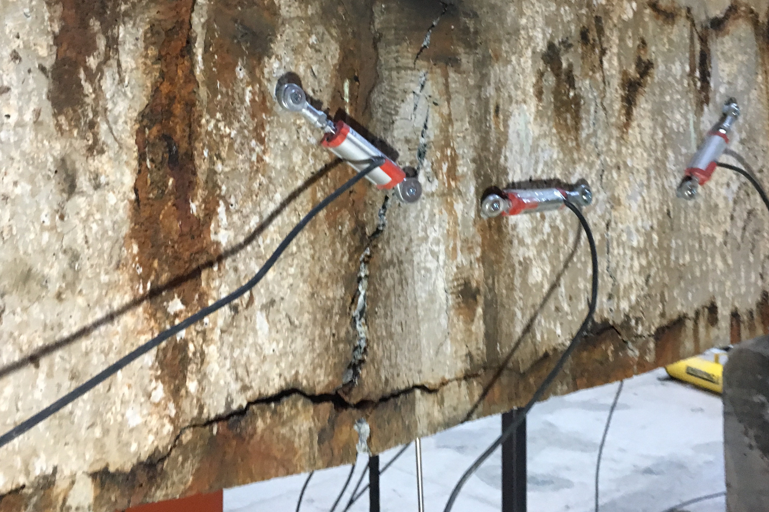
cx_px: 398
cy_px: 163
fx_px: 876
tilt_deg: +2.4
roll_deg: +1.9
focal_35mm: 41
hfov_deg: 47.4
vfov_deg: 32.3
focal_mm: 4.15
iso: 200
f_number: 2.2
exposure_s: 1/25
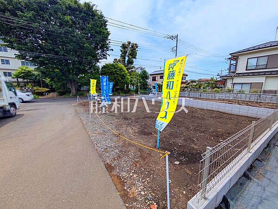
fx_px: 112
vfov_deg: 85.7
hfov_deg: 102.1
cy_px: 104
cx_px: 139
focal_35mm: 14
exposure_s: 1/2237
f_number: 2.2
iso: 48
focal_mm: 1.83
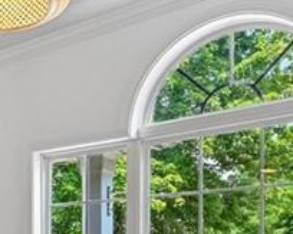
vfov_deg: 21.6
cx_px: -90
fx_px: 572
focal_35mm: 66
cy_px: 275
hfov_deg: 24.8
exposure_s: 1/15
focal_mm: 14
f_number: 8
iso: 100
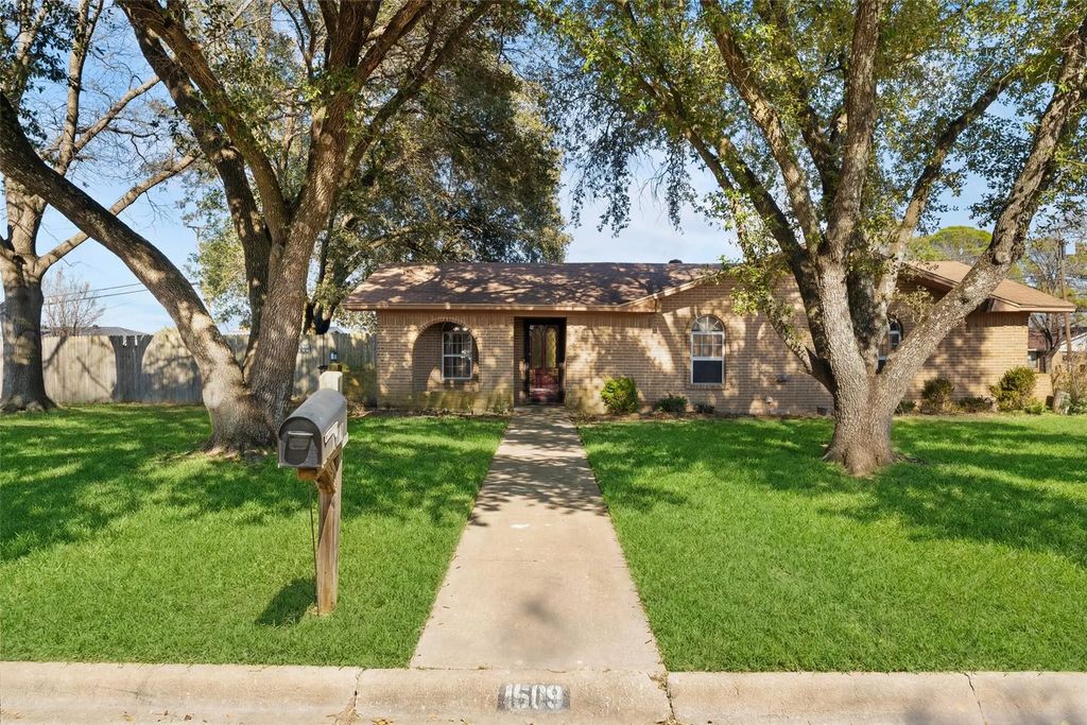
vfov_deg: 55.7
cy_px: 362
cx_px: 544
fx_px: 685
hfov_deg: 76.8
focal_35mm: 23
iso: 640
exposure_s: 1/100
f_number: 9
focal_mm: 22.7
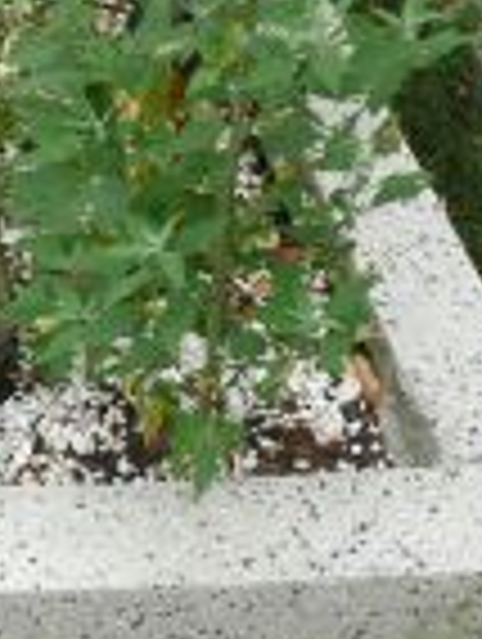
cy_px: -198
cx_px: -158
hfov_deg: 12.2
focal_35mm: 118
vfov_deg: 15.8
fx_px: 2184
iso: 100
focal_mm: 7.4
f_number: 3.2
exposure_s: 1/125
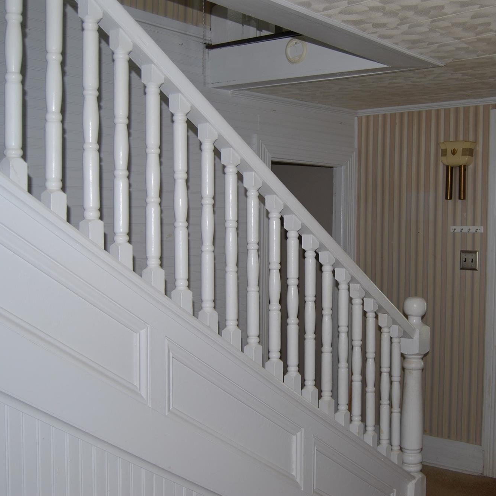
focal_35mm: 43
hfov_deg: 38.7
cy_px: 248
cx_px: 330
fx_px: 697
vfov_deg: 39.2
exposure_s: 1/60
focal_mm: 22
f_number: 3.8
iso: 200
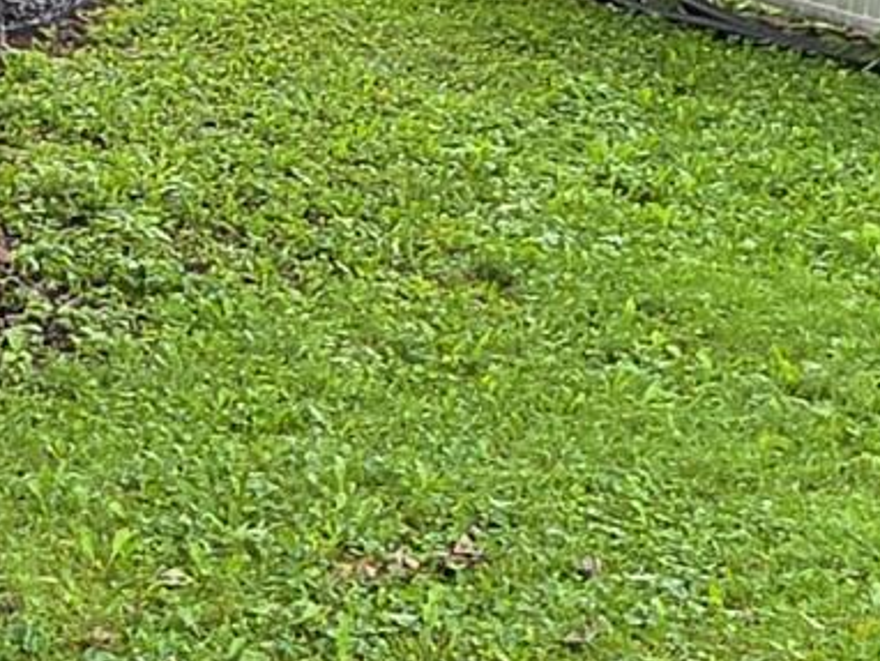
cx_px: -51
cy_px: 507
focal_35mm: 102
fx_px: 2595
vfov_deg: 14.5
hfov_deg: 18.6
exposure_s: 1/120
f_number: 1.9
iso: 25
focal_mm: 2.2
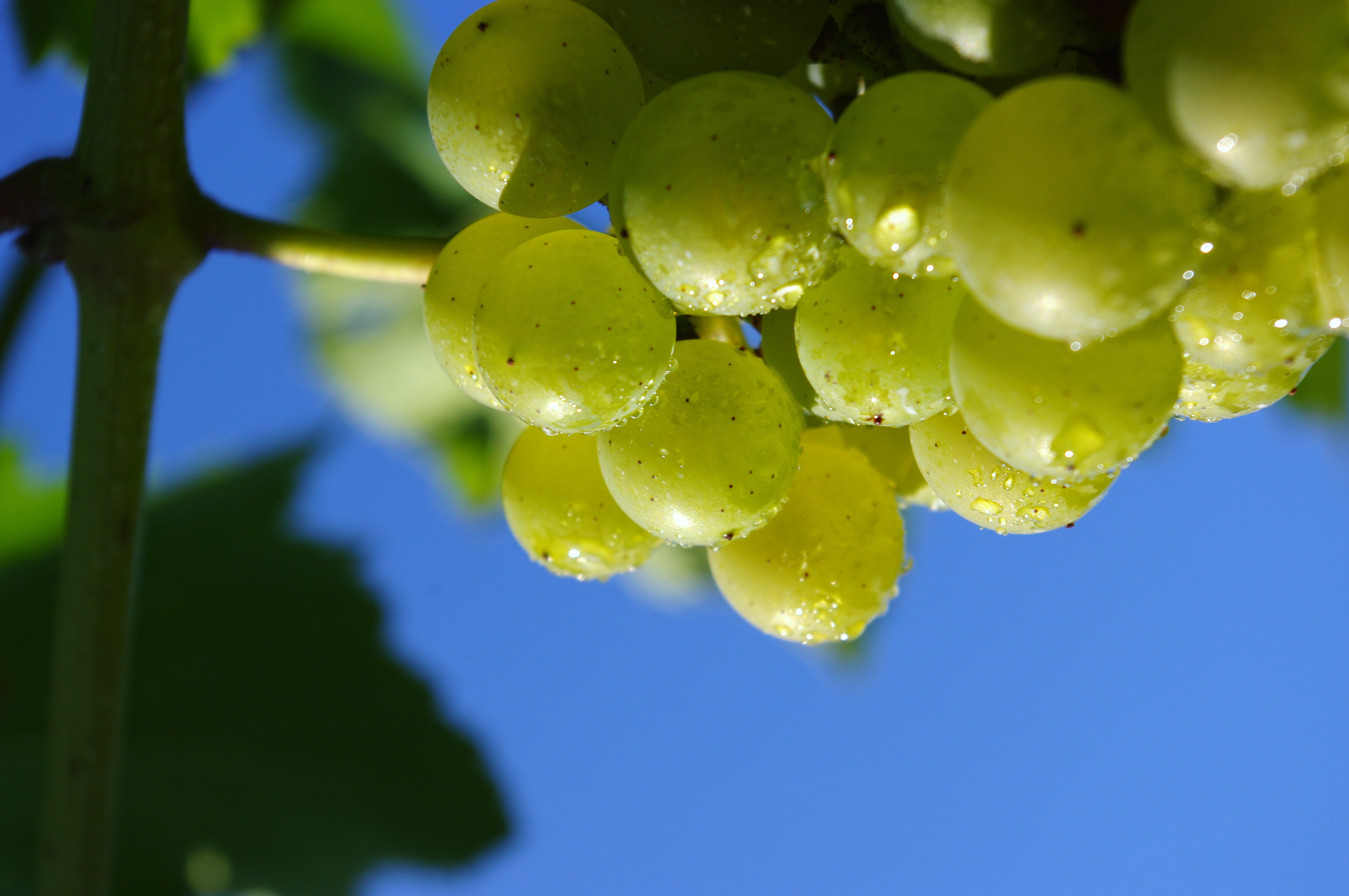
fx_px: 3088
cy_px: 448
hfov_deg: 24.6
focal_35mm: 82
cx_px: 674
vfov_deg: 16.5
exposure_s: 1/250
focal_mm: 55
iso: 100
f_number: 10
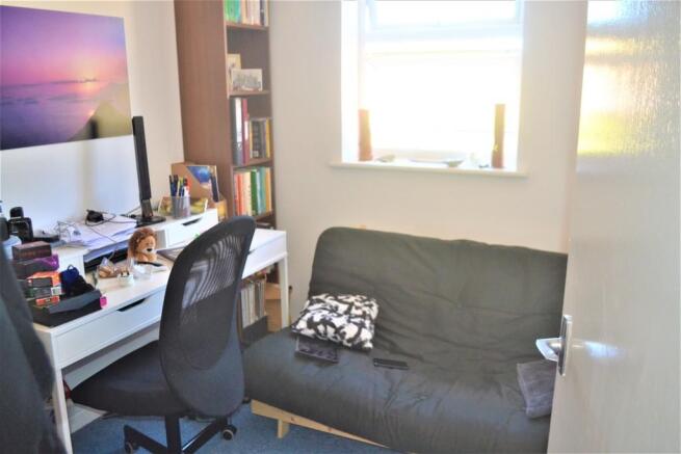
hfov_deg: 61.9
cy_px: 227
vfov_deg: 43.6
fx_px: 568
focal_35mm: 30
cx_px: 340
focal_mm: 20
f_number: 3.8
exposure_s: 1/60
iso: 560
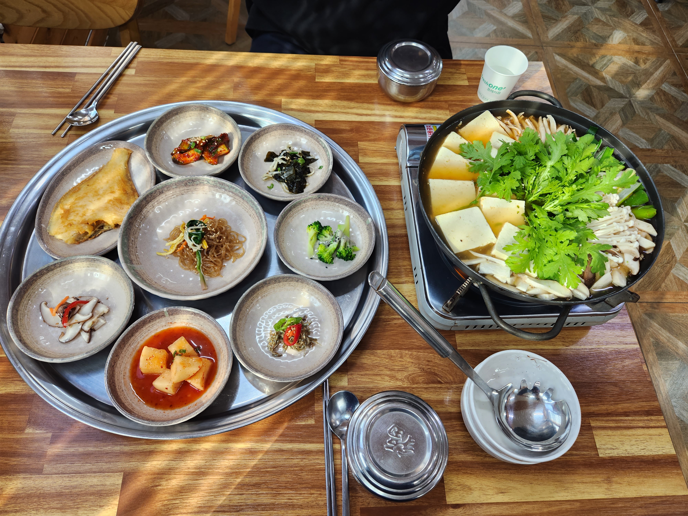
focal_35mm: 23
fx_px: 457
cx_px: 344
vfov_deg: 58.9
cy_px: 258
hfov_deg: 73.9
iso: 80
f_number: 1.8
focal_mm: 5.4
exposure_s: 1/120
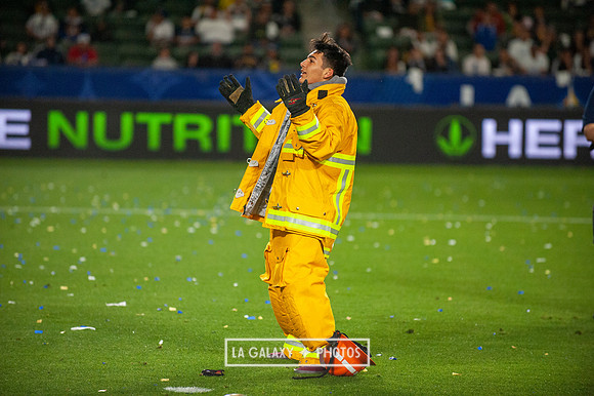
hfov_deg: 10.3
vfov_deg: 6.9
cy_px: 198
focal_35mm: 200
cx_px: 297
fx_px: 3298
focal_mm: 200
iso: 3200
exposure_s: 1/2500
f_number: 2.8
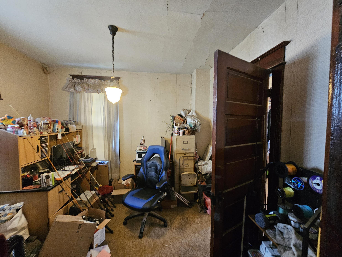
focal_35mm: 13
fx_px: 128
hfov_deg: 106.2
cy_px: 128
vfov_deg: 89.9
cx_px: 171
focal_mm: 2.2
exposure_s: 1/24
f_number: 2.2
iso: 640
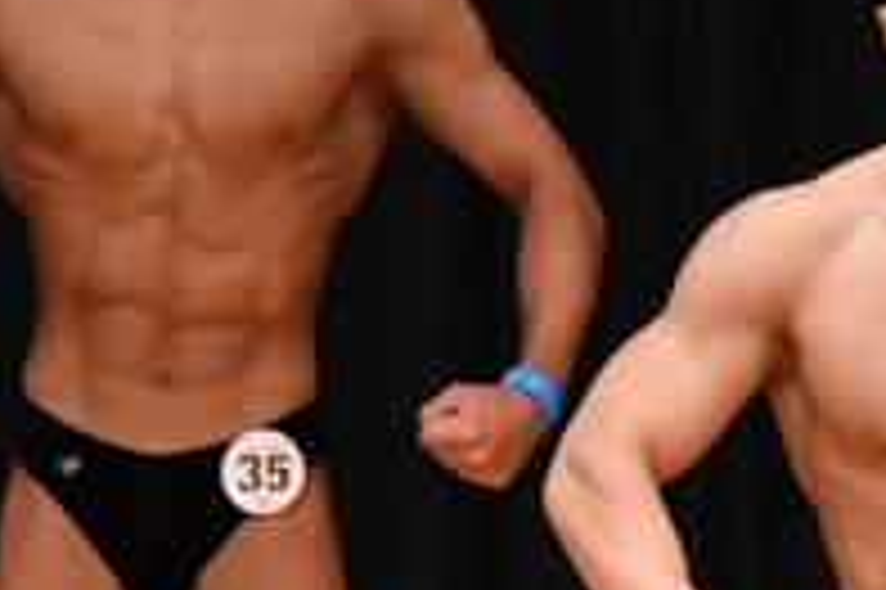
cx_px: 1302
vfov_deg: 1.2
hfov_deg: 1.8
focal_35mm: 1119
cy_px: 730
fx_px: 27516
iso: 4000
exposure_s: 1/400
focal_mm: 190
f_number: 5.6
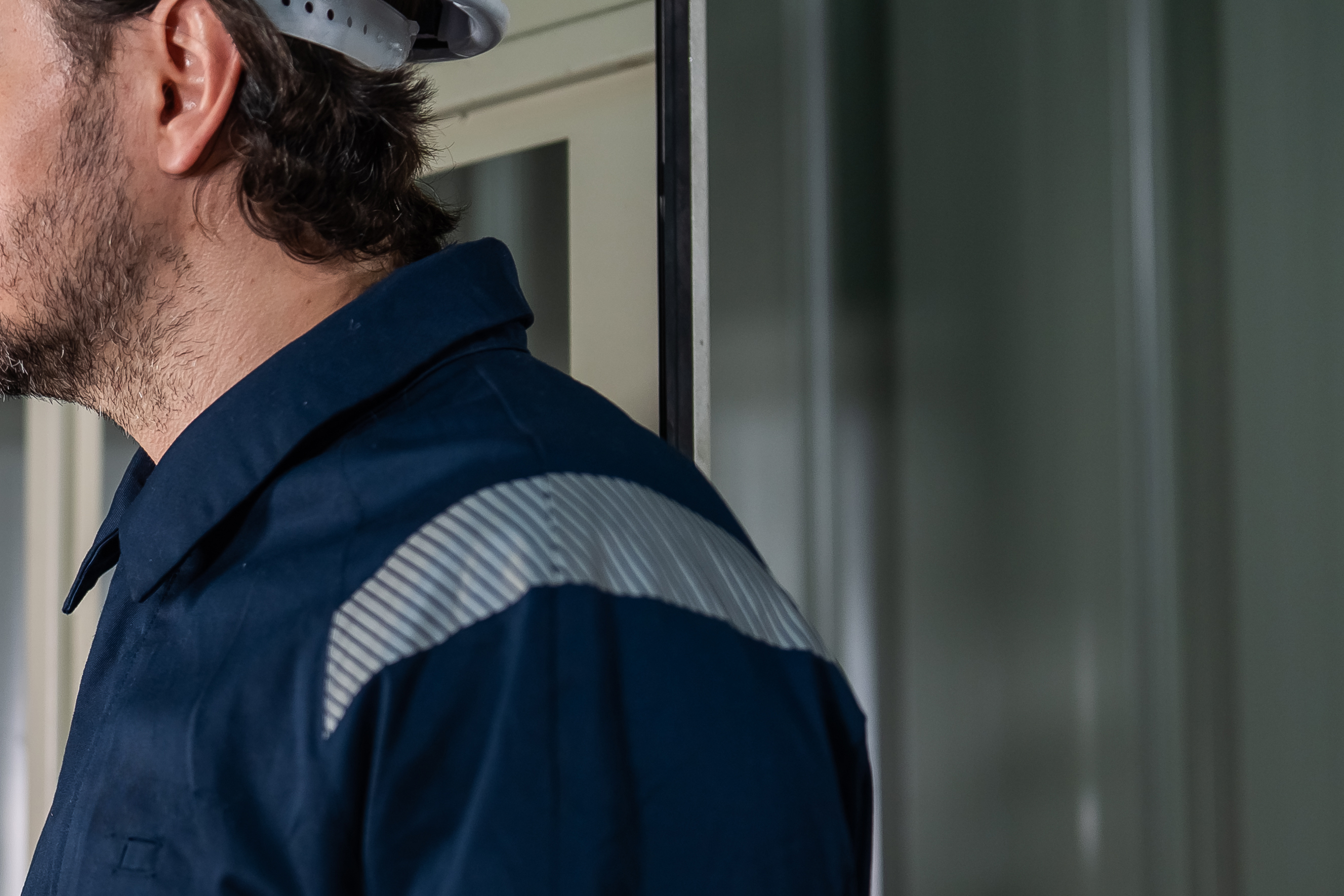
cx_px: -206
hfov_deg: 15.1
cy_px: 712
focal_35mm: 132
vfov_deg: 10.4
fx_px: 4928
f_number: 1.8
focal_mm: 50
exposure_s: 1/320
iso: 400
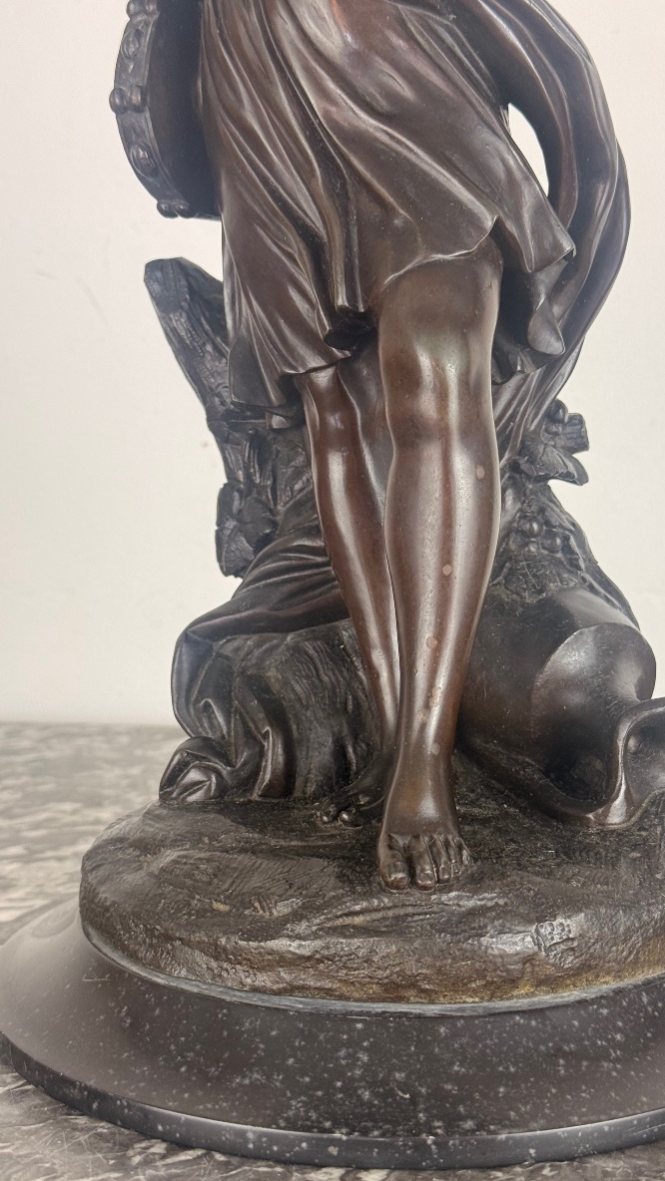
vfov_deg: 39.2
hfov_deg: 22.6
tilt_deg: -5.9
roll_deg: +1.3
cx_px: 369
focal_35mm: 53
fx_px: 1661
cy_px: 588
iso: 50
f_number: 1.78
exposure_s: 1/100
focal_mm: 6.76
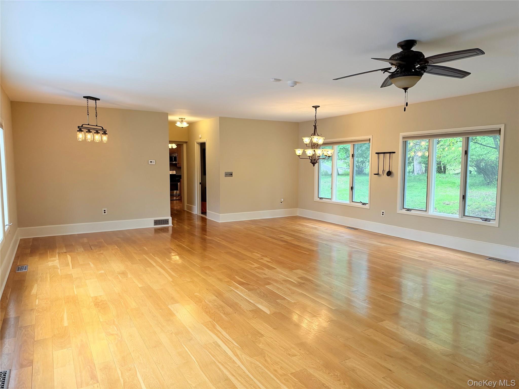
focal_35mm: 24
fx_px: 360
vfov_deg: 56.8
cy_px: 194
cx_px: 260
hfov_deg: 71.6
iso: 160
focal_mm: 6.76
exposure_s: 1/124
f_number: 1.78
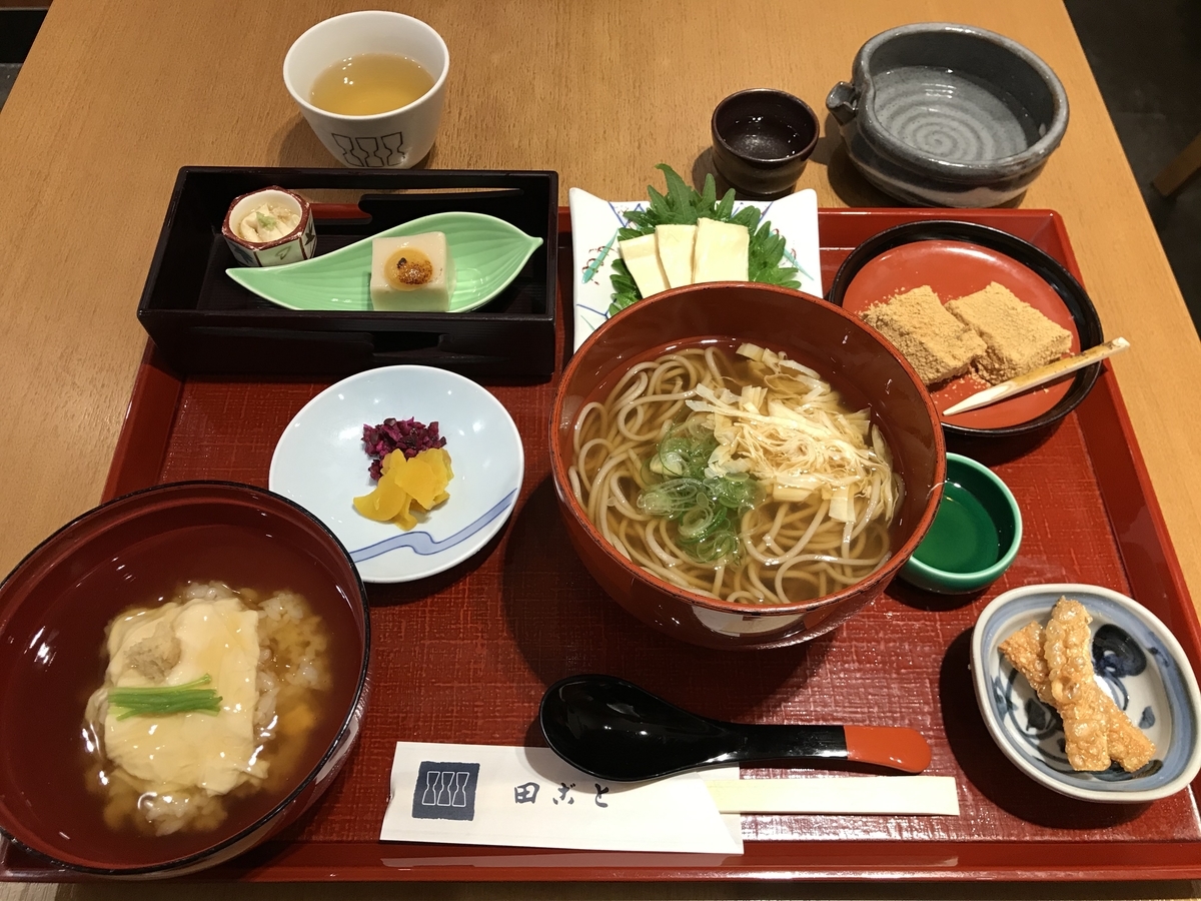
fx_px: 971
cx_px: 600
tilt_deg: -58.3
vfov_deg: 49.7
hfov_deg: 63.4
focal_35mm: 28
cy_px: 450
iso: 40
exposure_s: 1/24
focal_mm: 3.99
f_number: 1.8
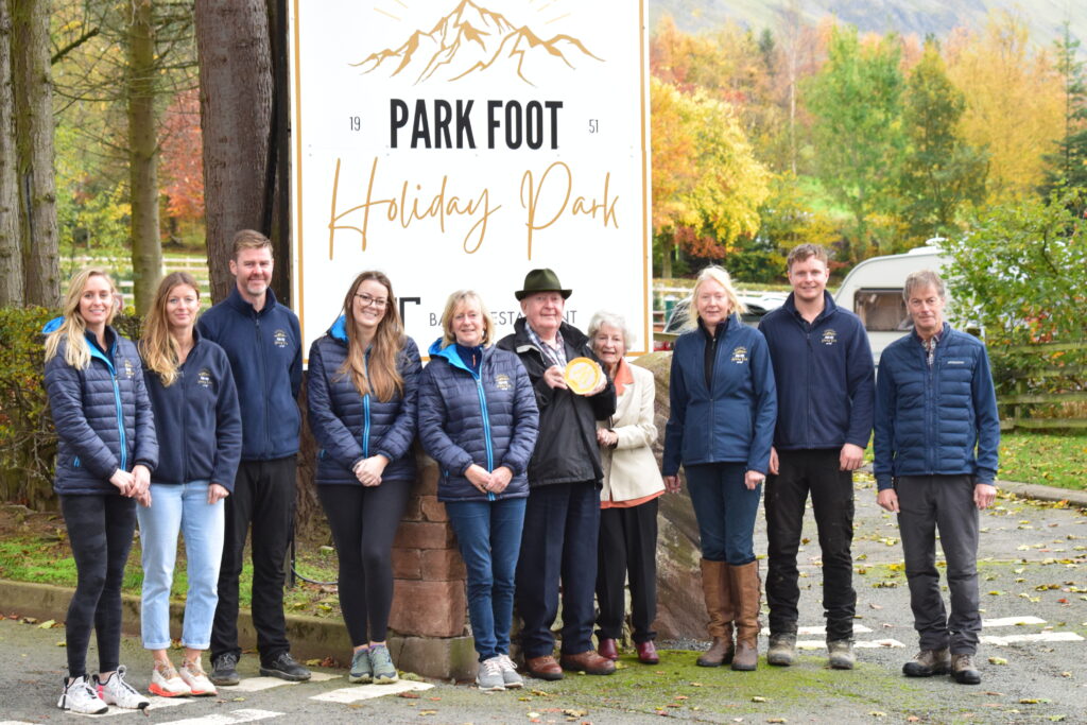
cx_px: 544
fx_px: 3533
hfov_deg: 17.5
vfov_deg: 11.7
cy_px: 362
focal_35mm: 117
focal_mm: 78
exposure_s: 1/125
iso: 1600
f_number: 9
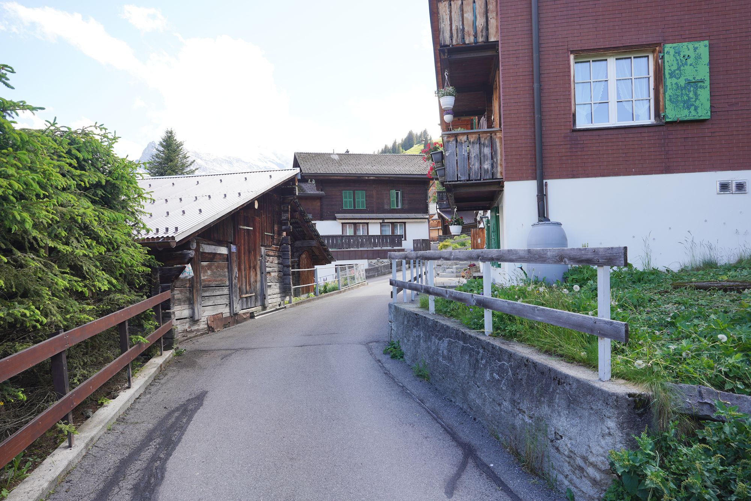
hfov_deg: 73.7
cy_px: 250
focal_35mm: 24
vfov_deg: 53.1
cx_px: 376
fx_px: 501
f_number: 6.3
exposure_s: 1/100
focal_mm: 24
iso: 100
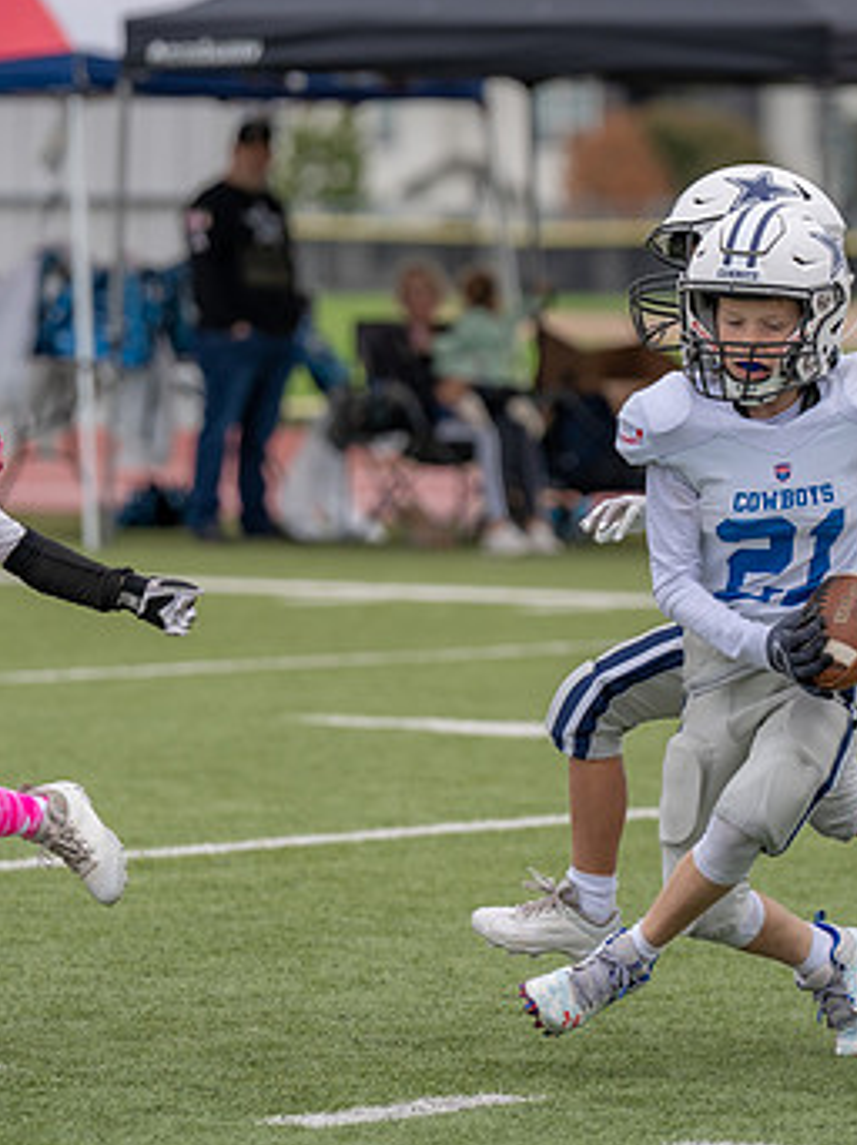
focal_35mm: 321
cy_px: 555
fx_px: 10609
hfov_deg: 4.6
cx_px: 649
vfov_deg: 6.2
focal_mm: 142
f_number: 2.8
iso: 200
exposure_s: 1/1250
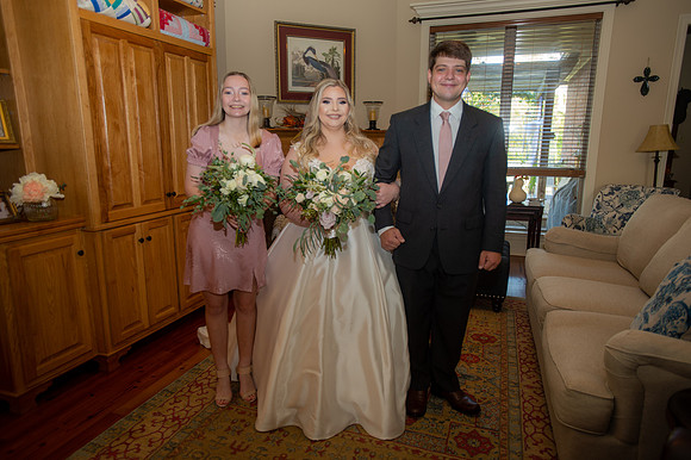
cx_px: 346
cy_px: 230
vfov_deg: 53.1
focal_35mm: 24
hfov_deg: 73.8
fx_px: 460
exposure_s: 1/60
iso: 320
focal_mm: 24
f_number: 2.8
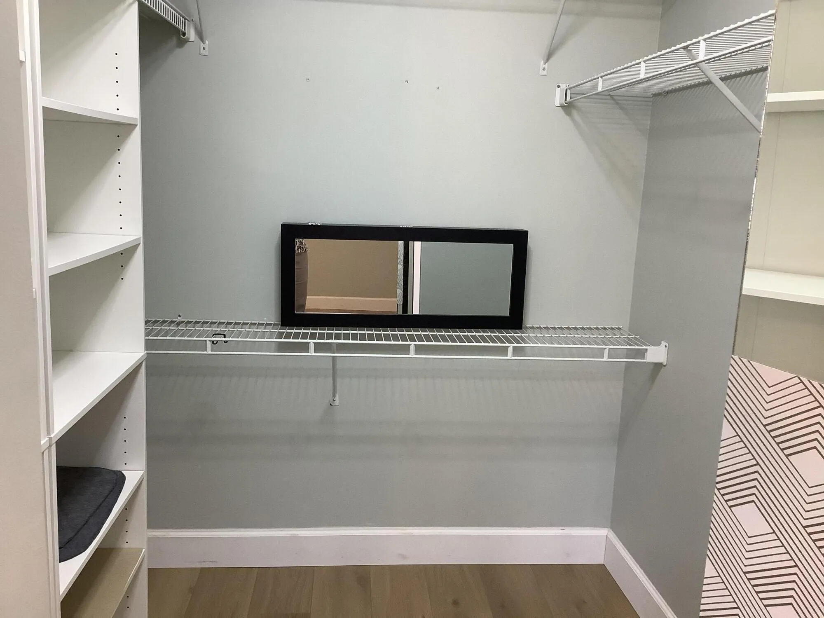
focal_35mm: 31
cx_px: 412
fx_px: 738
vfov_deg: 45.4
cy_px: 309
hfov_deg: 58.4
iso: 160
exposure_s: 1/60
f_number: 2.4
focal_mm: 3.3
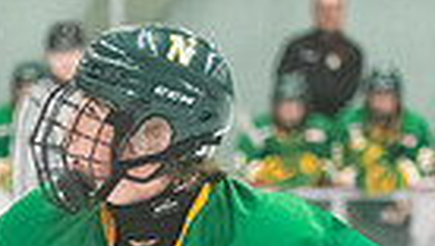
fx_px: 5185
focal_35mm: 449
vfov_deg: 2.7
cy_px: 598
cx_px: 38
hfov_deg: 4.8
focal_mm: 86
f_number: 2.8
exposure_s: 1/800
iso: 3200
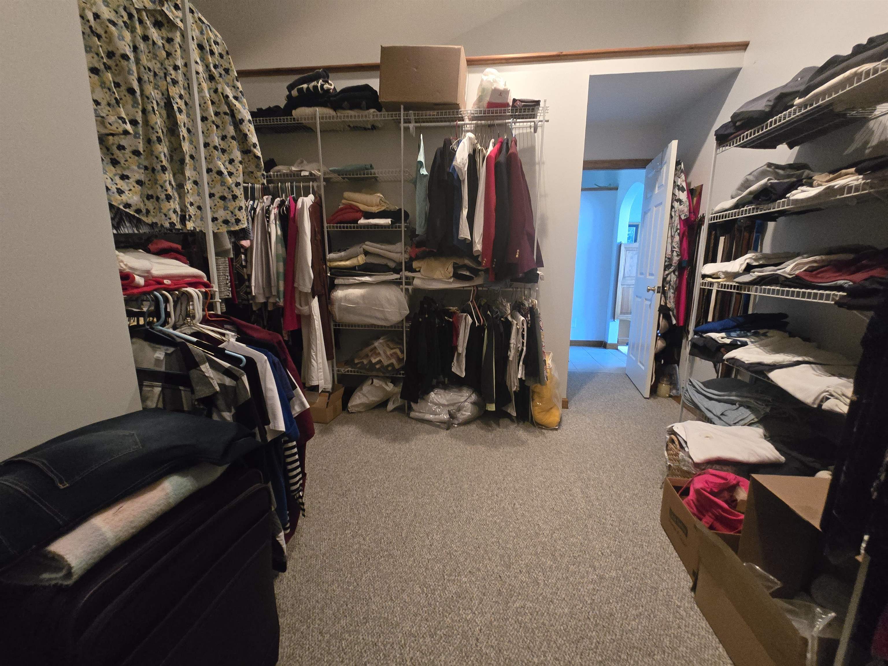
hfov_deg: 106.2
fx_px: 333
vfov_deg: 89.9
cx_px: 444
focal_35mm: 13
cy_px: 333
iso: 1600
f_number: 2.2
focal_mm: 2.2
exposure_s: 1/60
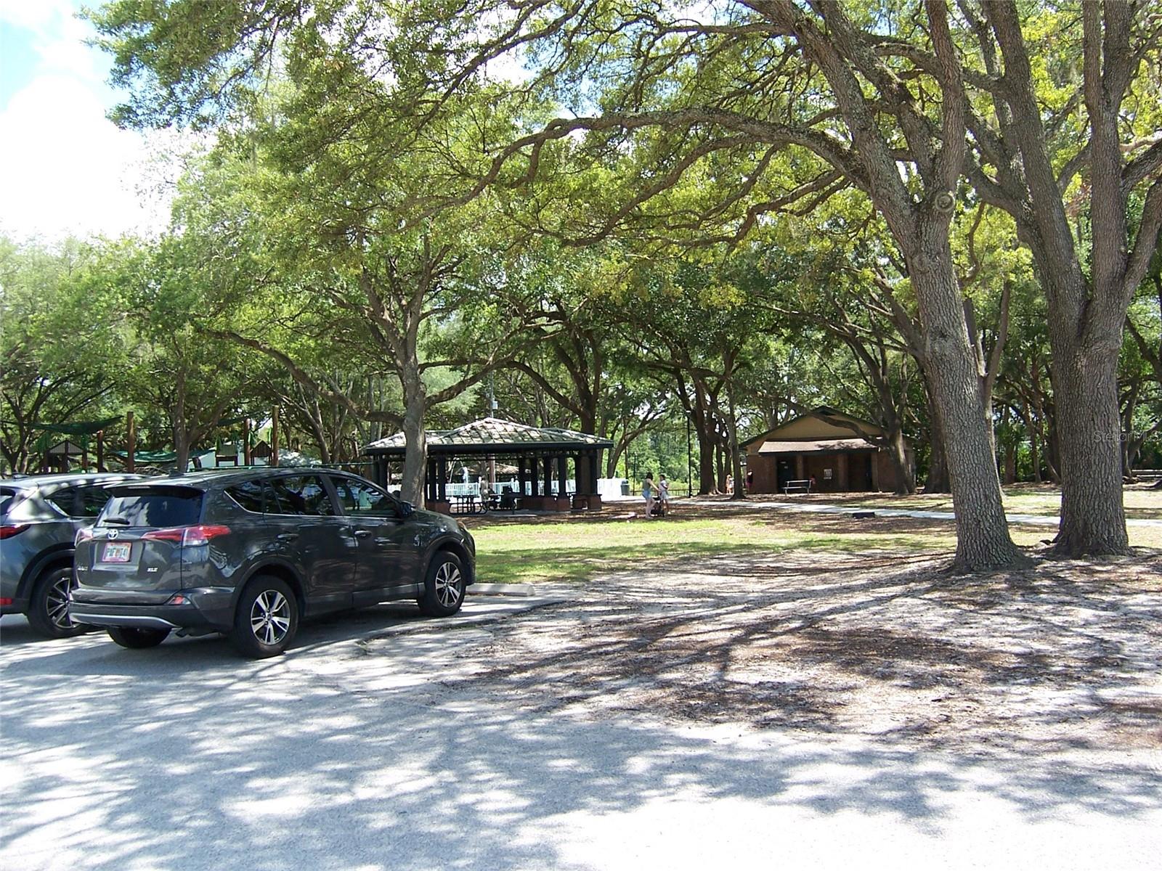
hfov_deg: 55.4
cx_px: 581
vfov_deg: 42.9
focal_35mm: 33
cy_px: 436
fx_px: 1108
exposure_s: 1/250
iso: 80
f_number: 3.4
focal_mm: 5.5
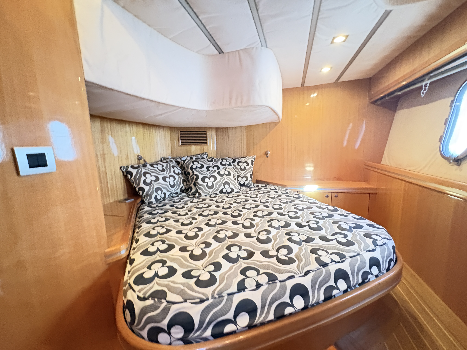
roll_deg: +3.6
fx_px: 189
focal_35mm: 14
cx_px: 234
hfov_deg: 102.1
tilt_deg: -12.2
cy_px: 175
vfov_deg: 85.7
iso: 2000
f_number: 2.2
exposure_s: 1/21
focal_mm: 2.22
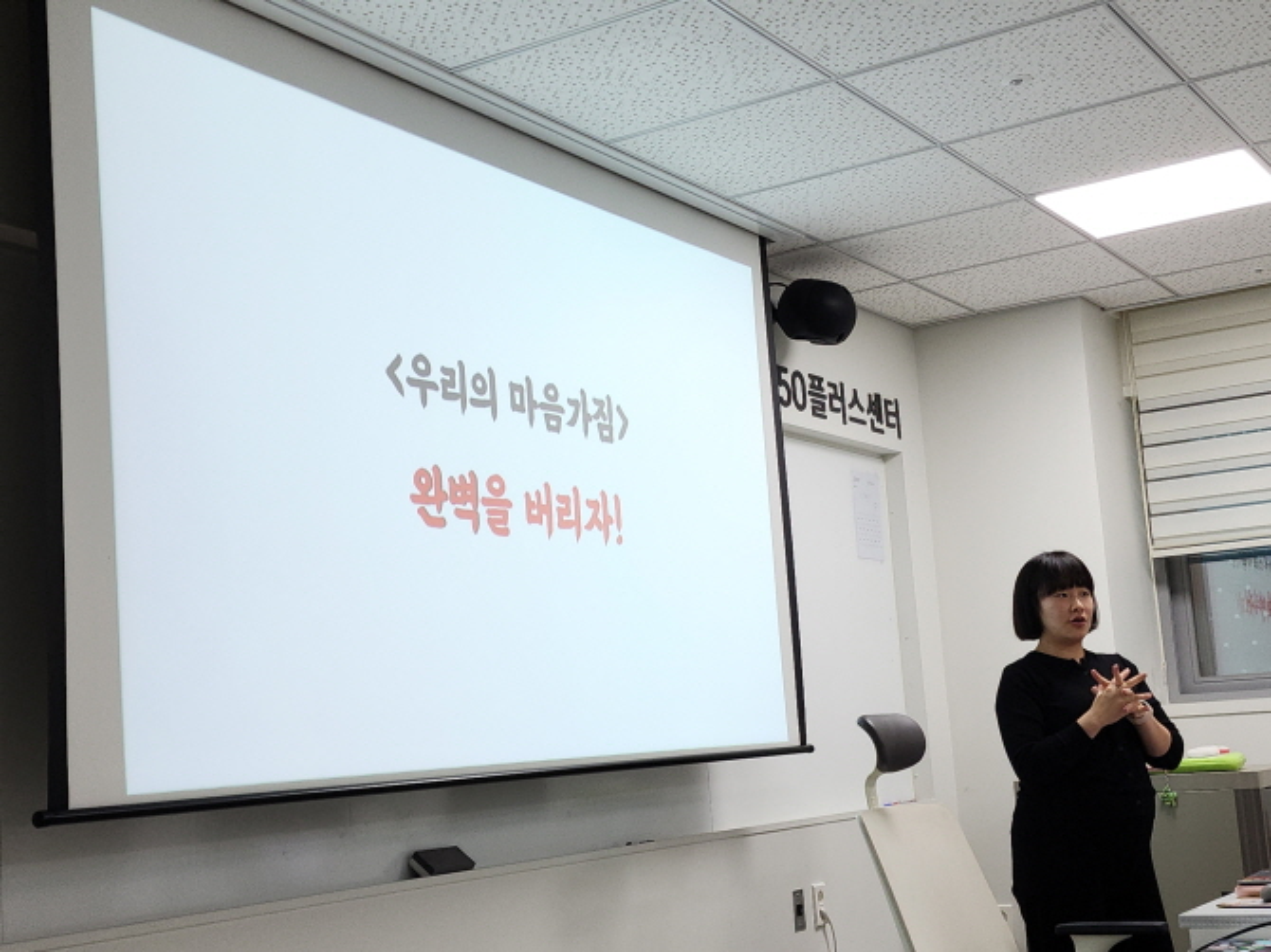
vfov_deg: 58.8
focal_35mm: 23
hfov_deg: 73.9
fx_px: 844
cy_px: 476
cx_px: 636
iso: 171
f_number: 1.8
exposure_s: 1/59
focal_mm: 6.4
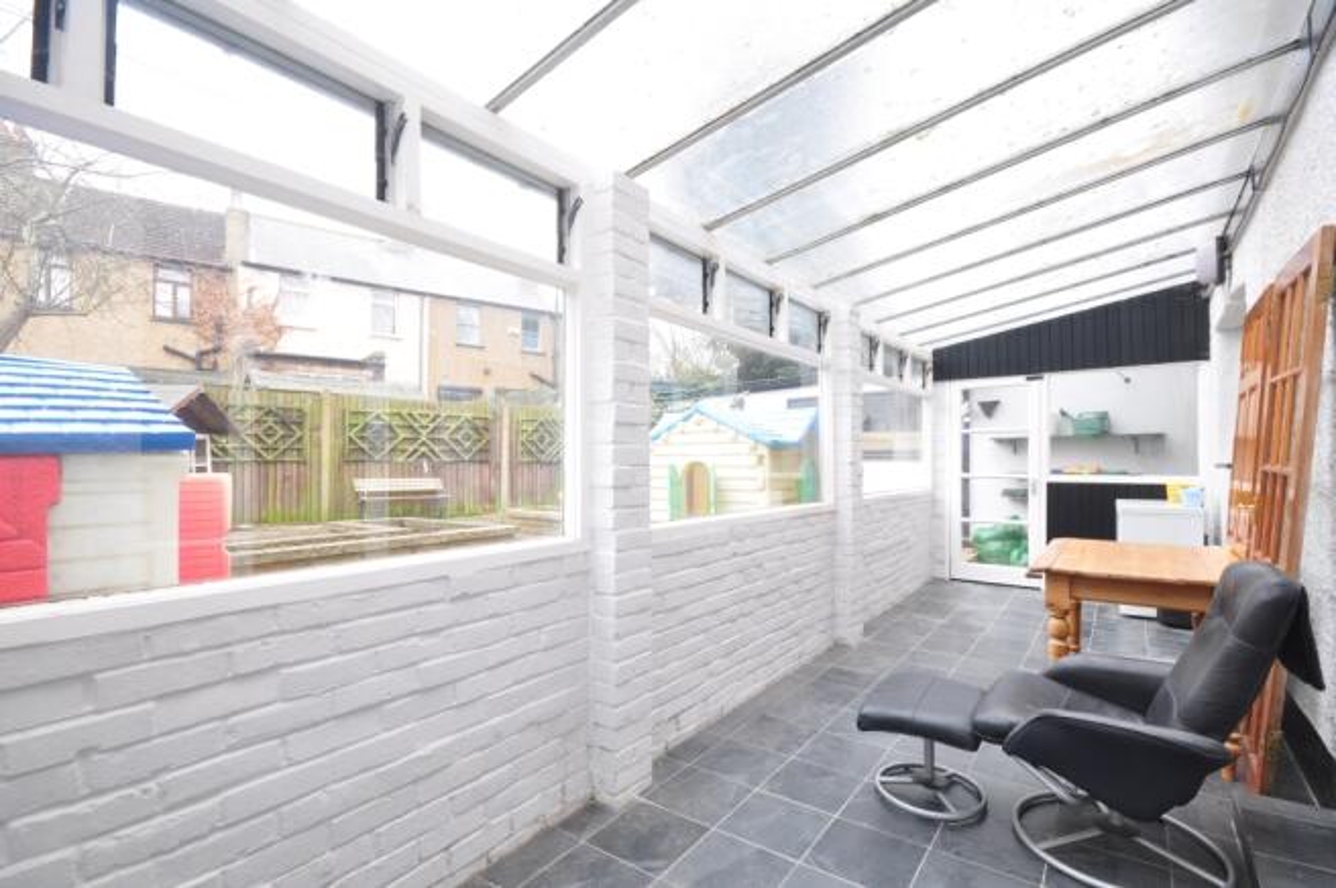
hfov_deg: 92.5
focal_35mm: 17
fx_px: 640
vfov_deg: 69.5
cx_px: 668
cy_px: 444
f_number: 11
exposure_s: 1/6
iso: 200
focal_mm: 11.5
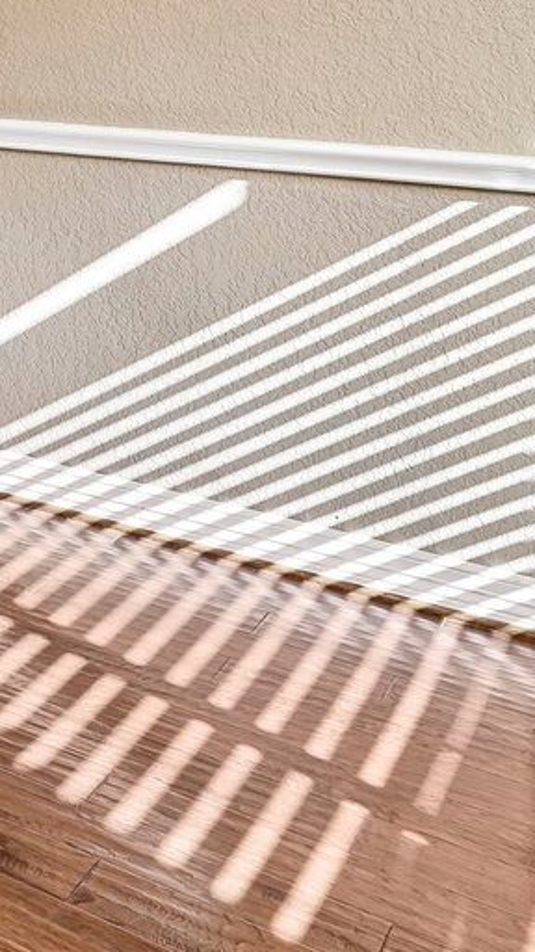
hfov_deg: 16.7
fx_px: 1337
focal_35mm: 53
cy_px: -6
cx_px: -546
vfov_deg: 35.4
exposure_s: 1/25
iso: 400
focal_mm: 16
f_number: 8
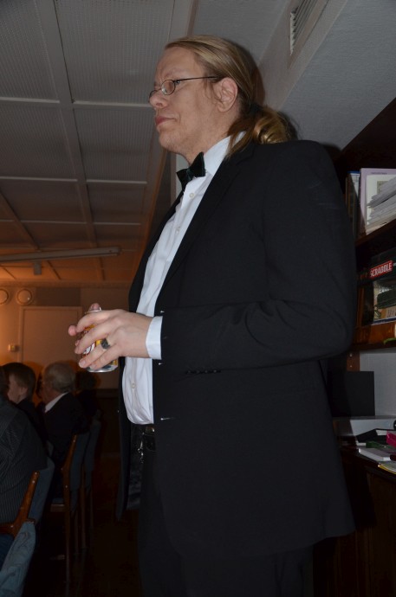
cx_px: 198
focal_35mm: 38
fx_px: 622
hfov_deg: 35.3
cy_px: 298
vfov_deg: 51.4
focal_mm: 25
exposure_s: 1/60
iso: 800
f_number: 4
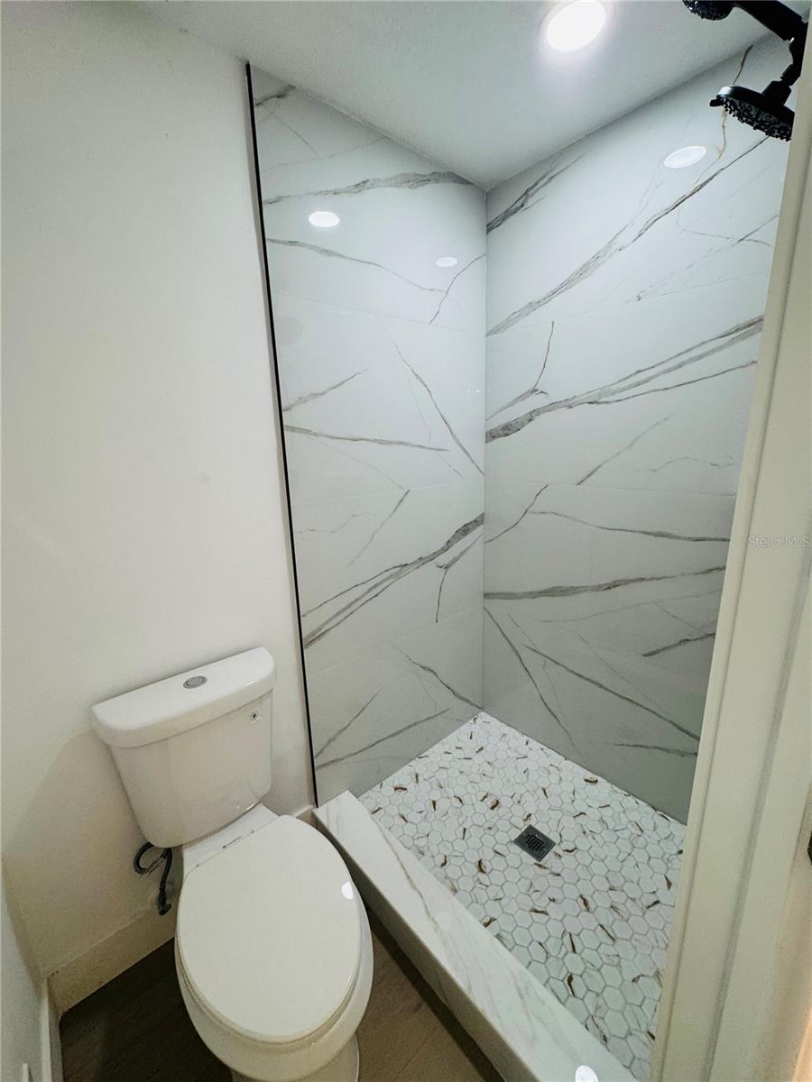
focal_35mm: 14
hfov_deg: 85.7
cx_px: 406
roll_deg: +2.1
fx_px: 438
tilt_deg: -14.8
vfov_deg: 102.1
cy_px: 541
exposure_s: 1/120
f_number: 2.2
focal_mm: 2.22
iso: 160
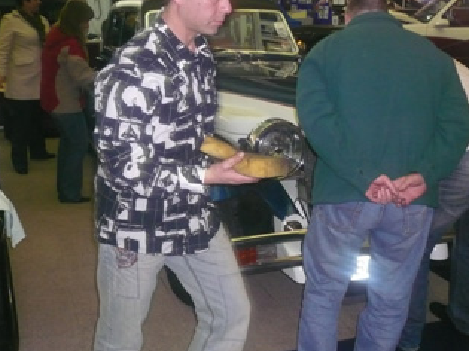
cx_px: 244
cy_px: 184
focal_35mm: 47
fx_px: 637
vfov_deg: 30.9
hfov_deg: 40.4
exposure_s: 1/30
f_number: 3.1
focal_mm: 6.1
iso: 250
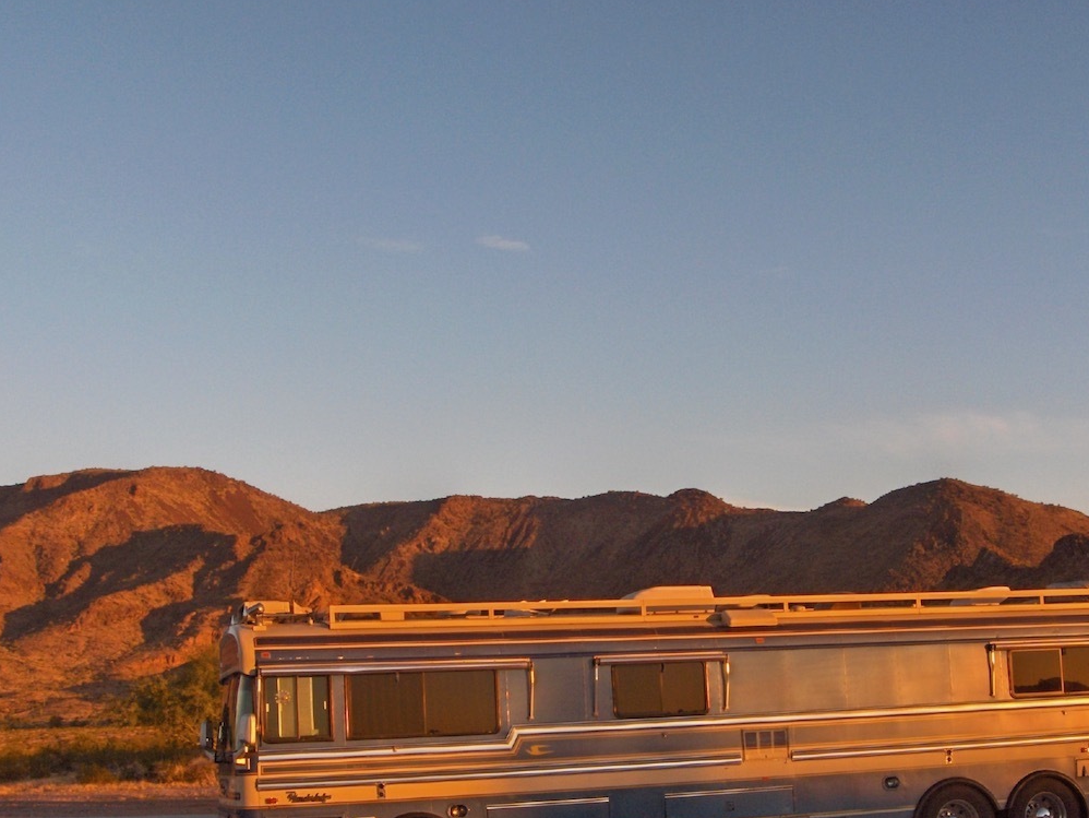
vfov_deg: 29.0
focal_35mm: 50
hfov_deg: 38.1
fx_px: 1573
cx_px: 644
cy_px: 497
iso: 100
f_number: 4.8
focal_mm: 8
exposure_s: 1/270
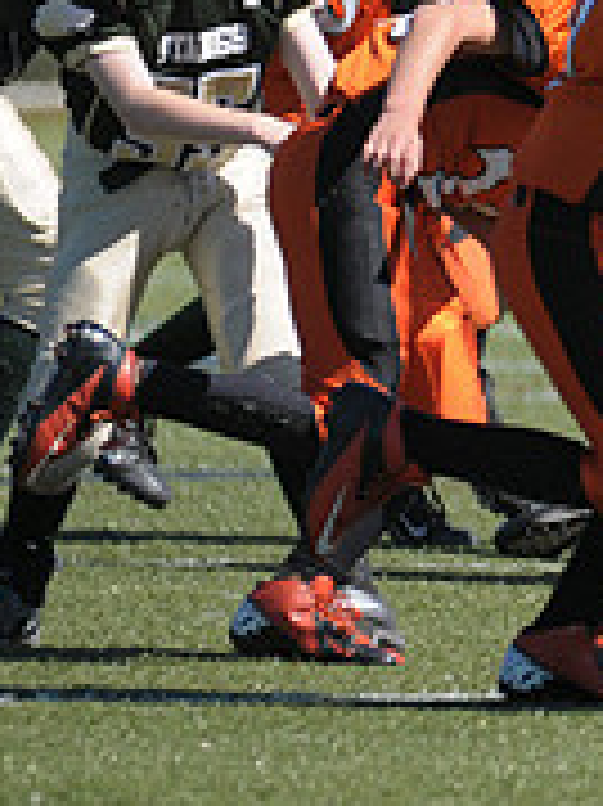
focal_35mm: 1403
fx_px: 32625
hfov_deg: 1.1
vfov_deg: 1.4
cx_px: 1256
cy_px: 34
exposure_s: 1/4000
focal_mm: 300
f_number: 4
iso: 640
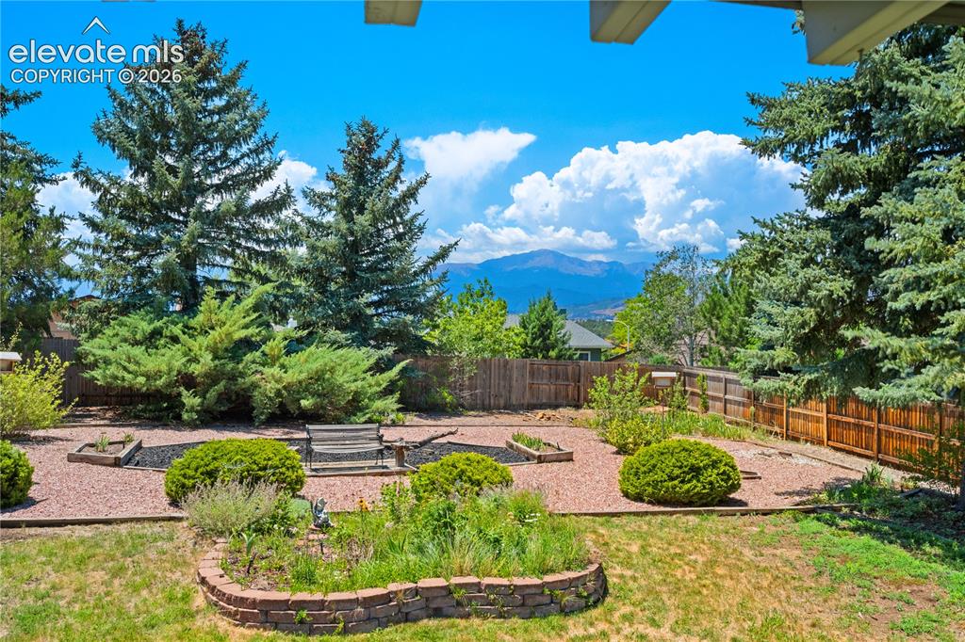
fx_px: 804
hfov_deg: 61.9
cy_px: 321
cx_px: 482
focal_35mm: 30
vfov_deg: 43.6
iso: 800
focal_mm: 30
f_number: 8
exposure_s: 1/320
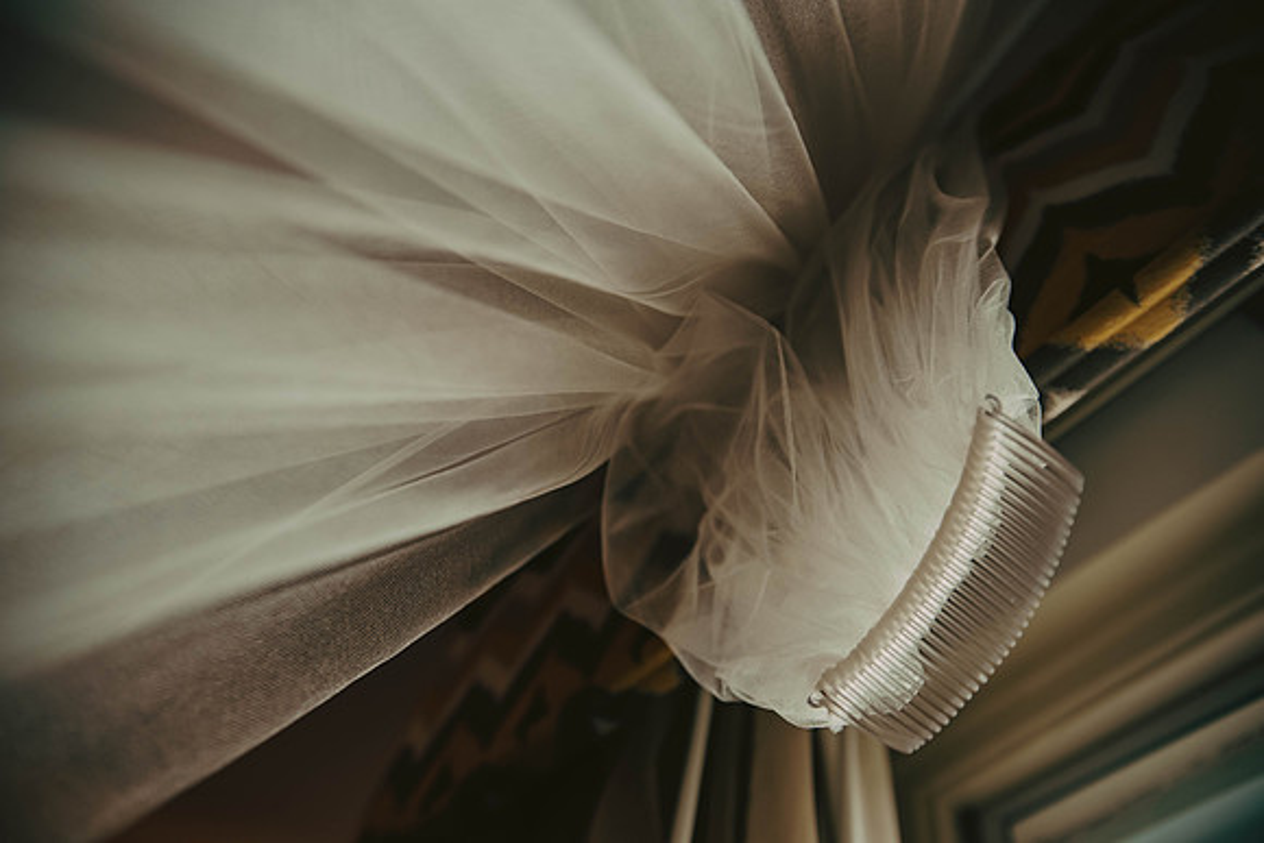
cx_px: 632
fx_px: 983
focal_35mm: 28
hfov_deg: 65.5
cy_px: 422
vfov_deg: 46.4
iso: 800
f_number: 2.8
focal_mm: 28
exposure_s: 1/250
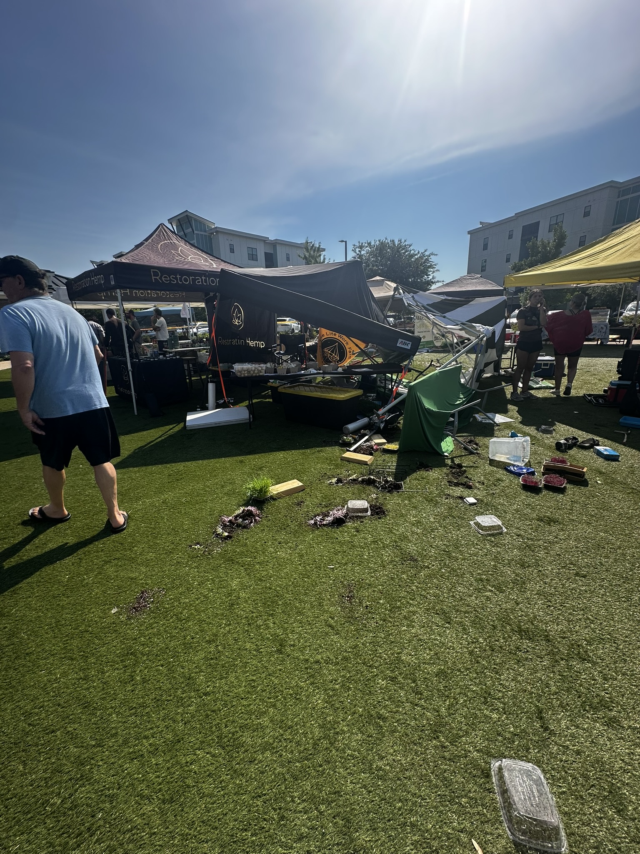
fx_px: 345
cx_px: 320
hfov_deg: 85.7
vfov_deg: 102.1
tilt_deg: -16.4
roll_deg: +0.7
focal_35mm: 14
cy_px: 427
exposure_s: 1/1335
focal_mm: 2.22
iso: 50
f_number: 2.2
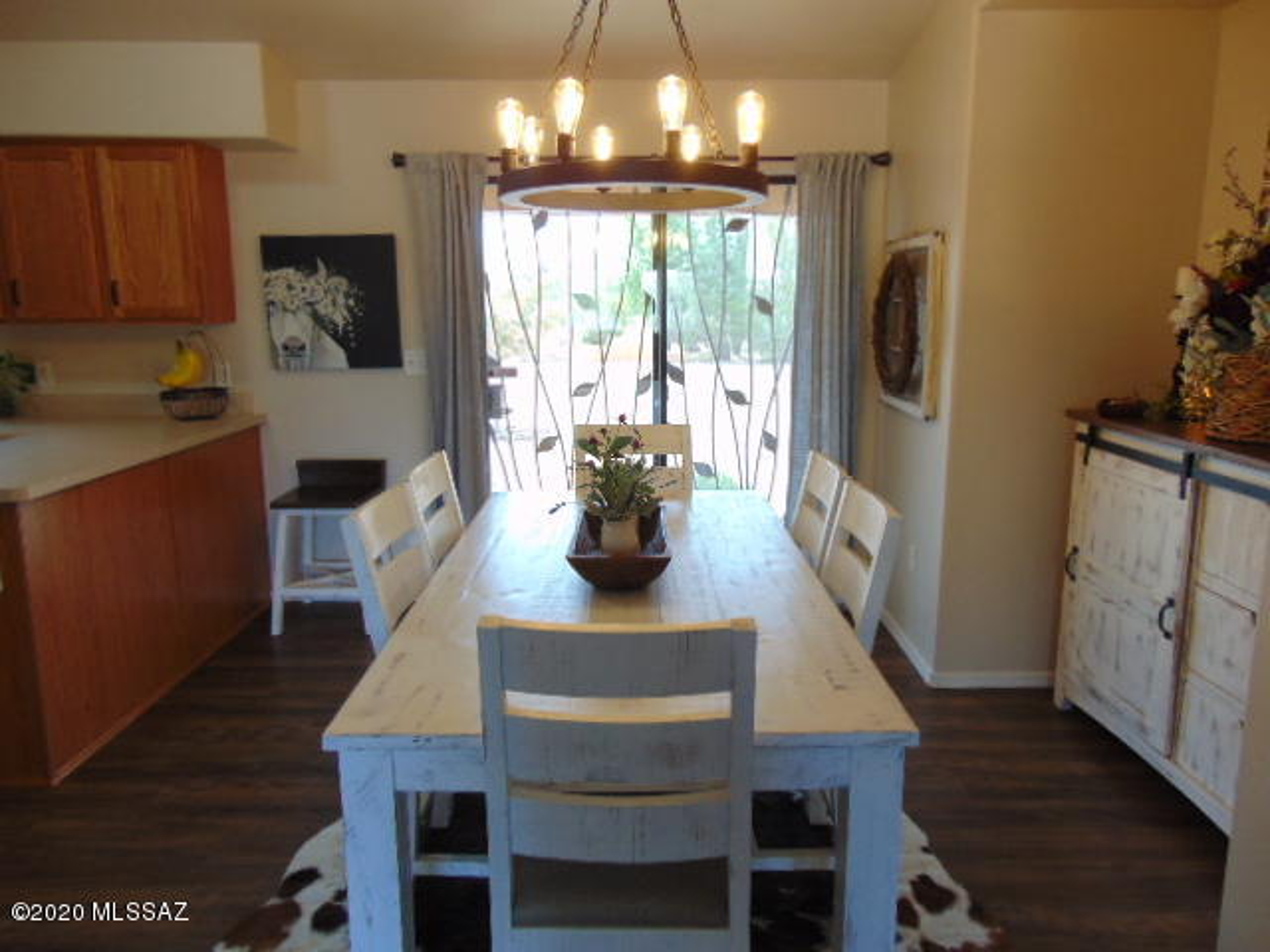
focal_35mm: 25
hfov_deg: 69.4
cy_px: 476
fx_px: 917
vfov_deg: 54.9
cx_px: 635
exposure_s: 1/30
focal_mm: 4.5
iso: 100
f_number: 3
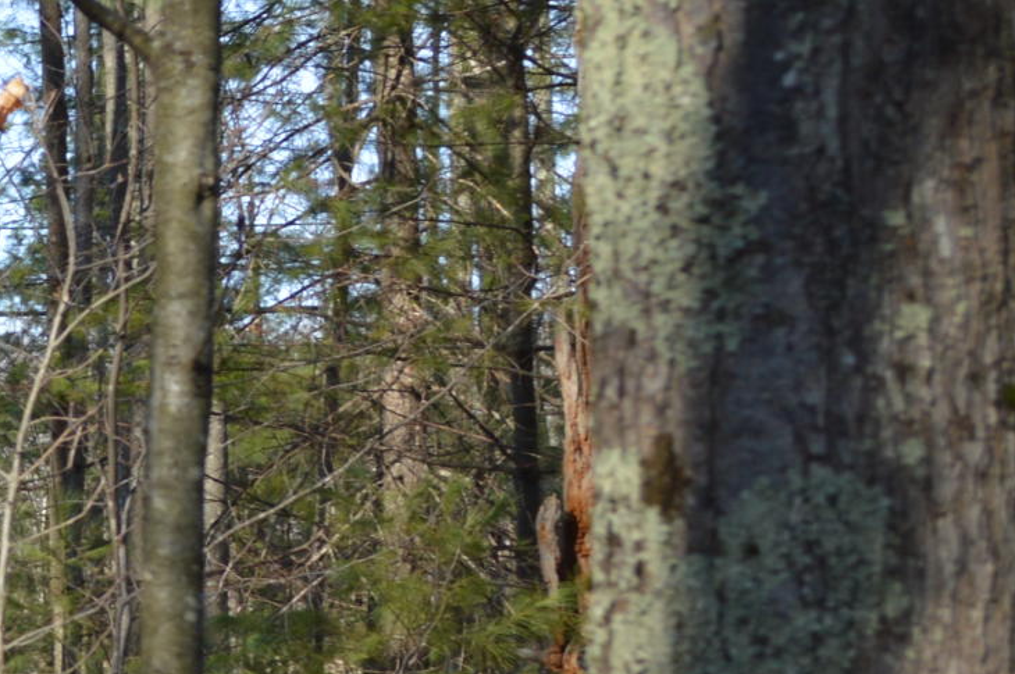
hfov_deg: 12.6
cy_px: 485
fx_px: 4168
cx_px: -812
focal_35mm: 148
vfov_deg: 9.2
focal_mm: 24
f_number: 6.3
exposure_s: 1/160
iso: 100
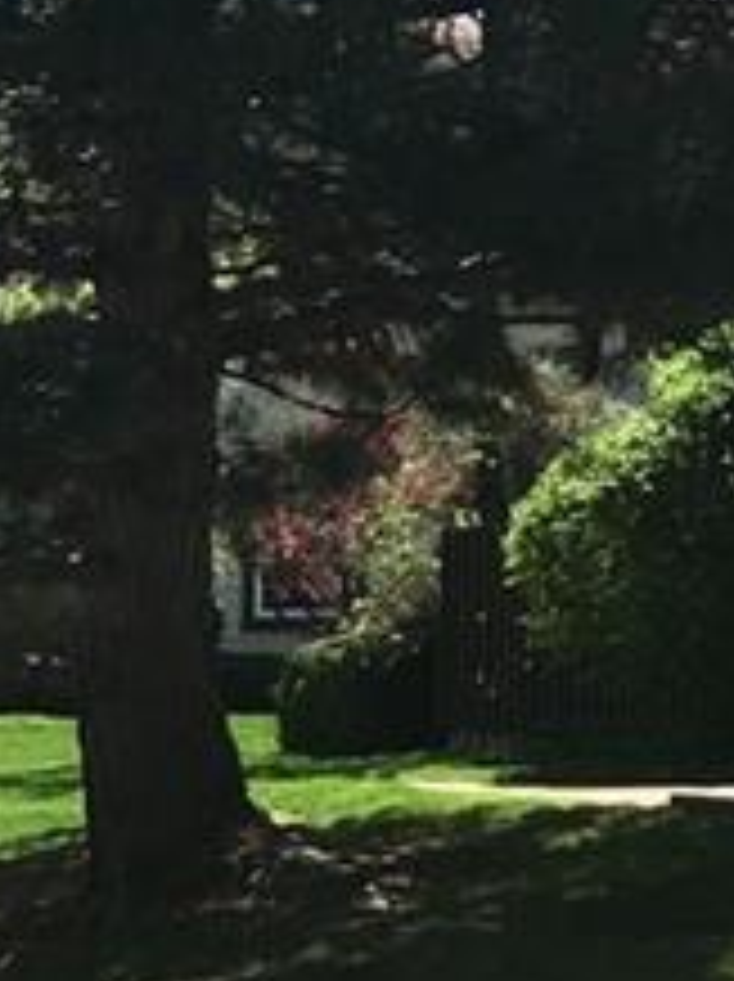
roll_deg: -1.1
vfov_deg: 12.1
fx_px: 4532
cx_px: -401
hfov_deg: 9.0
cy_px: 1116
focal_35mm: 160
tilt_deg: -6.4
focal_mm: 4.15
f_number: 2.2
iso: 25
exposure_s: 1/836
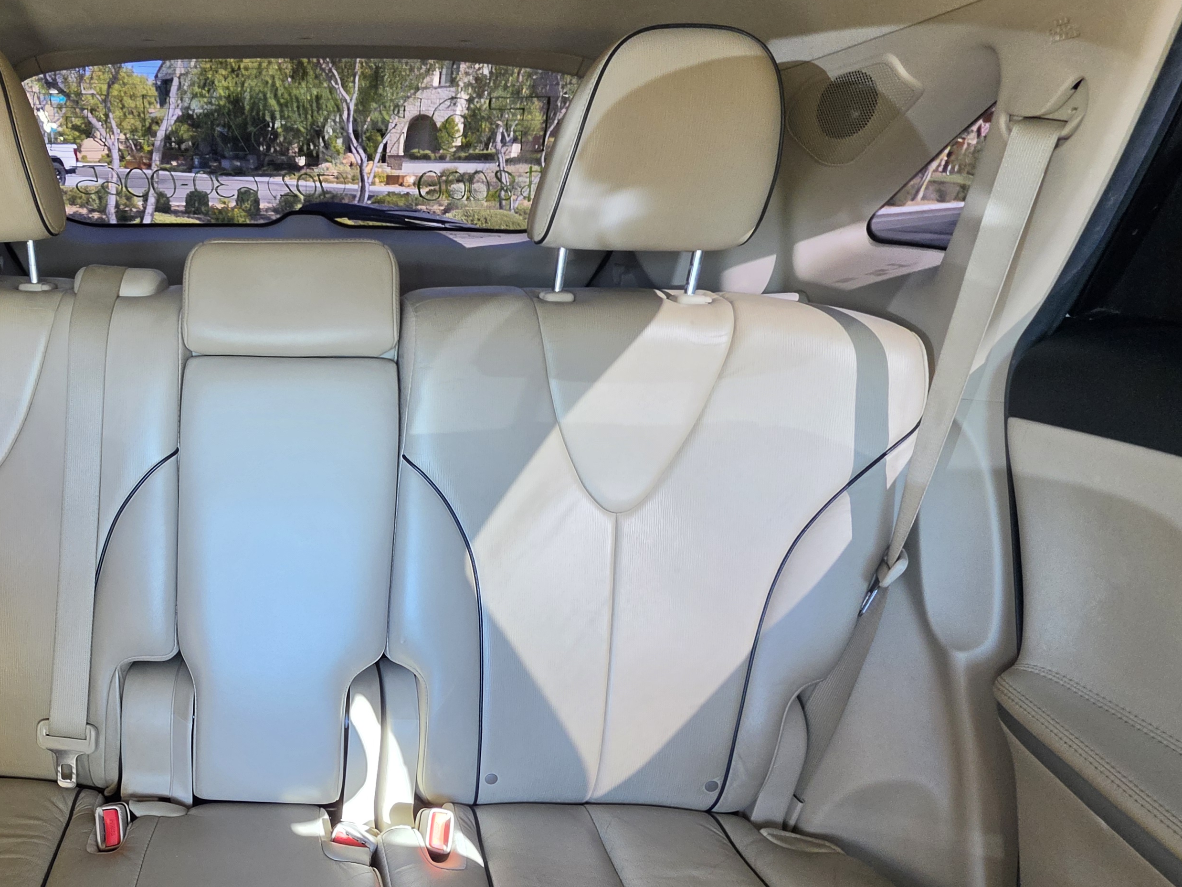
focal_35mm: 21
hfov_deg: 72.6
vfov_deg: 62.0
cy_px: 588
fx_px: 717
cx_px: 273
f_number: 1.9
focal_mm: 2.2
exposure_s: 1/120
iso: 250
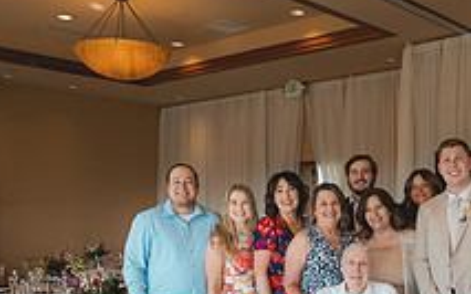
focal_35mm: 50
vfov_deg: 24.7
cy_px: 288
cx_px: 407
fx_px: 642
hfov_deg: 38.1
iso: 125
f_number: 2.8
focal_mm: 18
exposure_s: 1/100
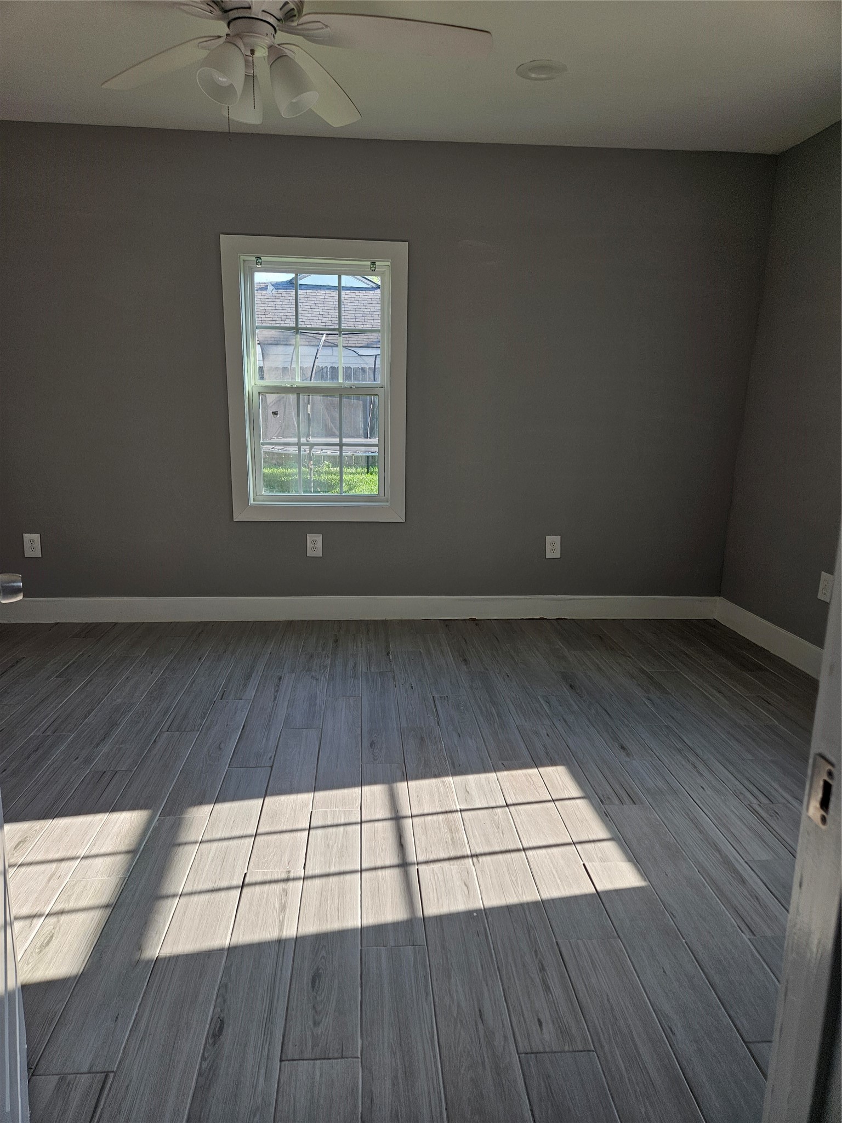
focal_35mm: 23
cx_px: 421
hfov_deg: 58.9
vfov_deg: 73.9
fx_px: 746
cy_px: 562
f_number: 1.8
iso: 50
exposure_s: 1/207
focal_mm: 5.4
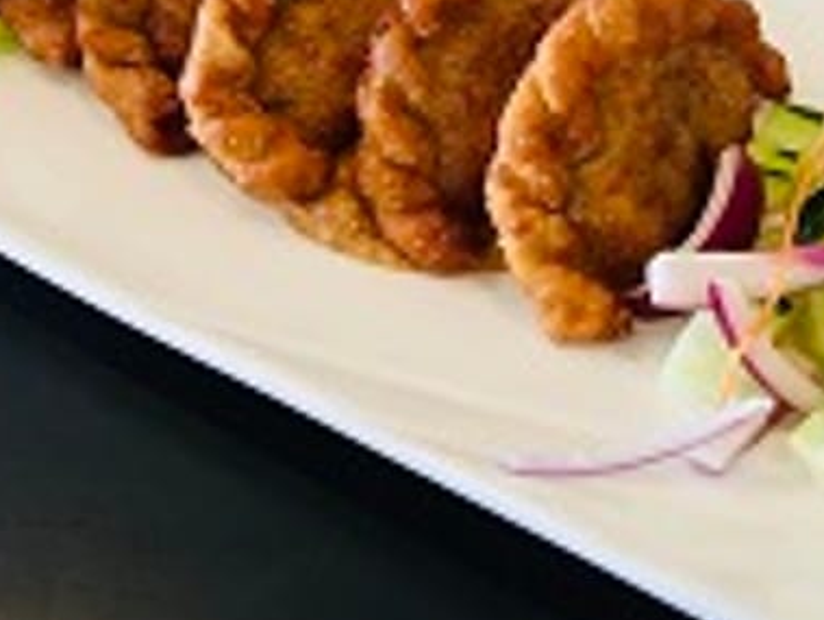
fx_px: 1168
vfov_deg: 29.1
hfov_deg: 38.7
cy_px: 132
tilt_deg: -43.3
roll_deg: +3.9
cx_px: 498
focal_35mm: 49
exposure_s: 1/15
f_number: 2.2
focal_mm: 4.15
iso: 64
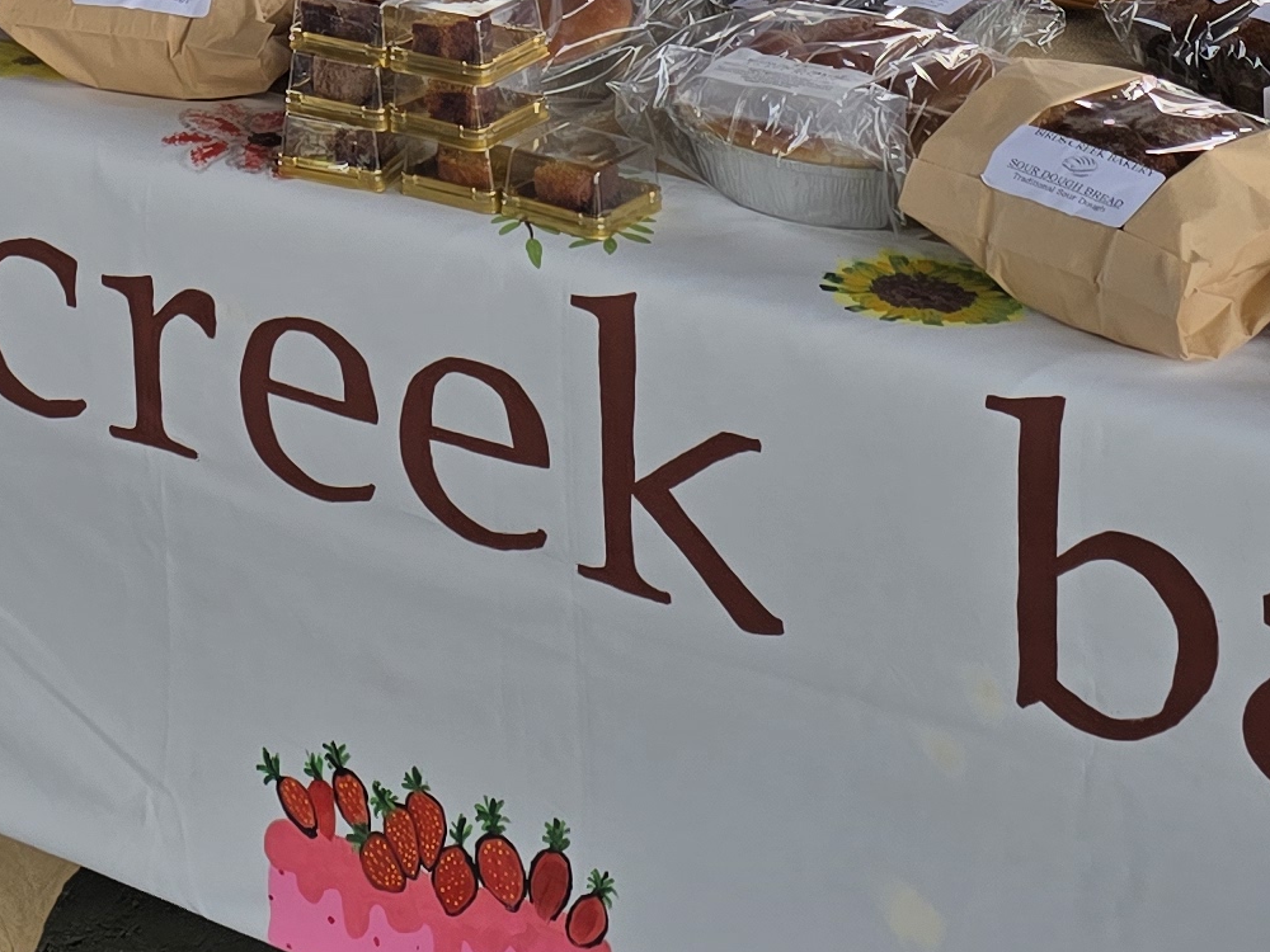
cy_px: -666
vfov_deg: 14.5
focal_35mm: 92
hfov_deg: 21.0
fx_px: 3375
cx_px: 199
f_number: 1.7
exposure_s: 1/276
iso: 12
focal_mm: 6.3
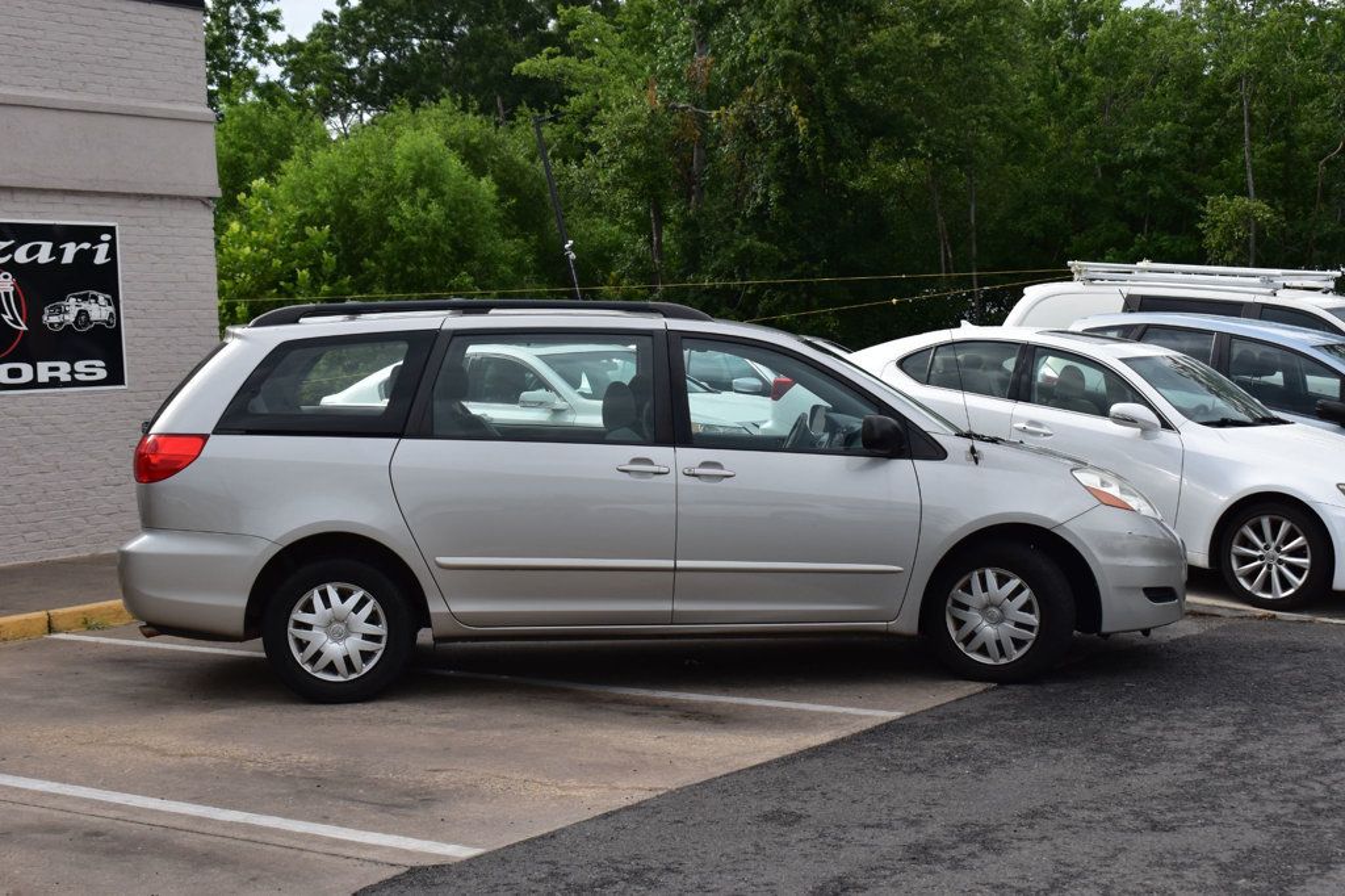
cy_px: 448
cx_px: 672
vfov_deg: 23.8
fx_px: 2129
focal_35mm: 57
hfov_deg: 35.1
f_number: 10
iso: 400
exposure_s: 1/320
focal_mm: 38
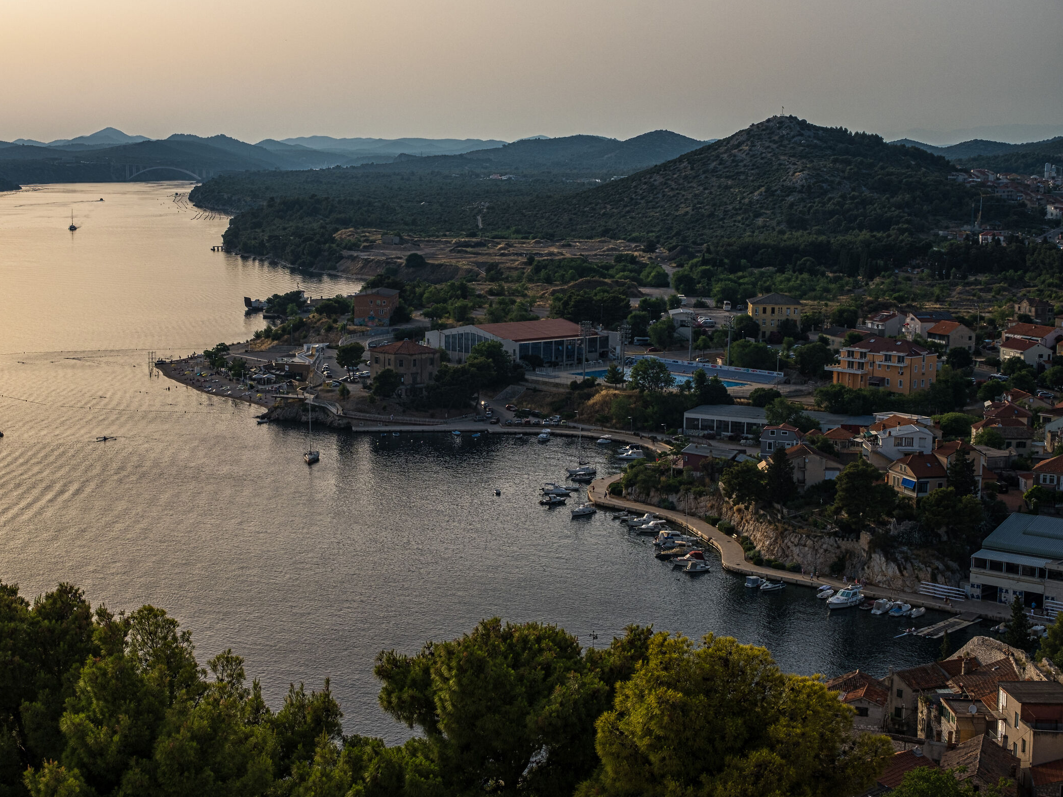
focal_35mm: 55
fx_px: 1689
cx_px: 457
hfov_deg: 34.9
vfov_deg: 26.6
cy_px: 399
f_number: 11
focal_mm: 33
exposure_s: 1/340
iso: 160
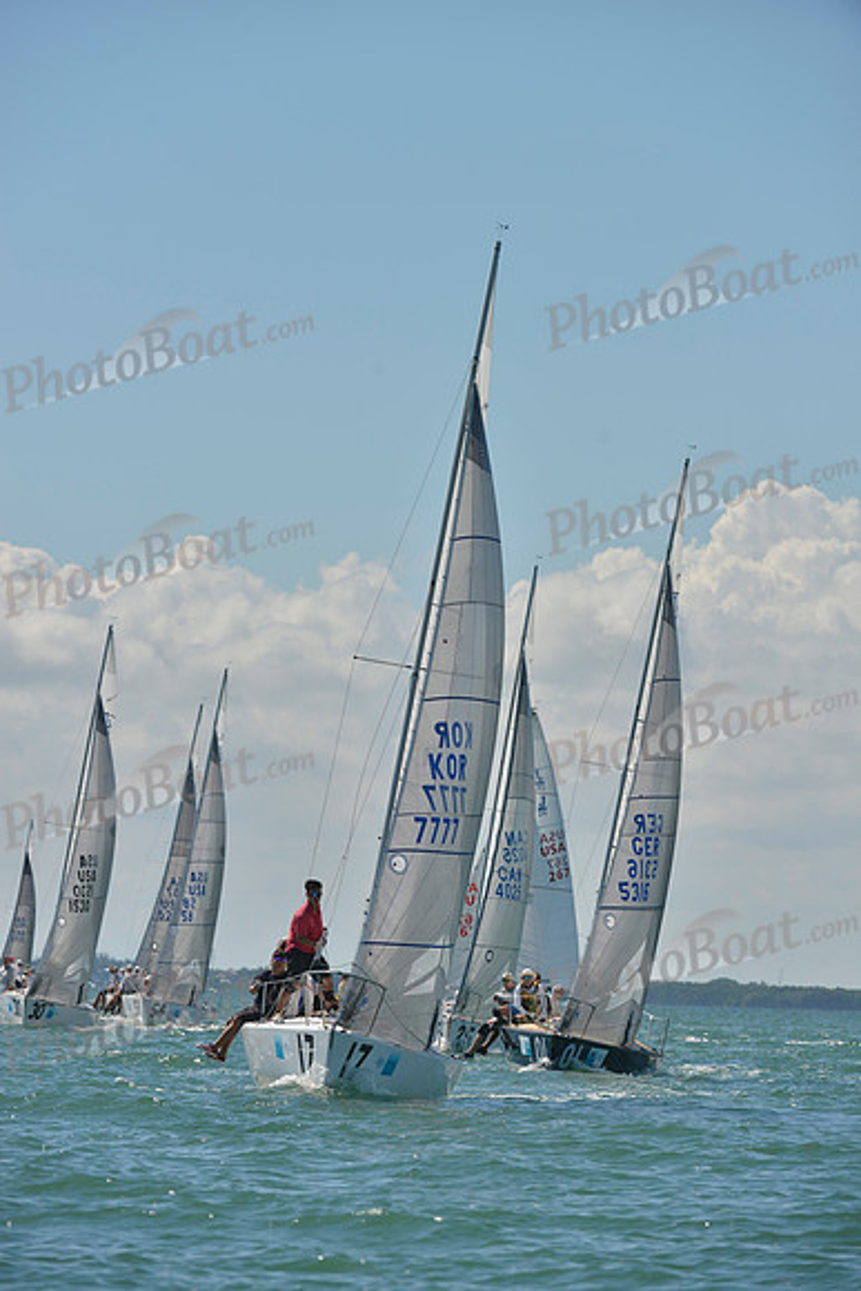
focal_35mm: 220
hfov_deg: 6.2
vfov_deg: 9.4
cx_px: 430
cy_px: 646
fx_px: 7887
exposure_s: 1/1250
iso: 200
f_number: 7.1
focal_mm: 220
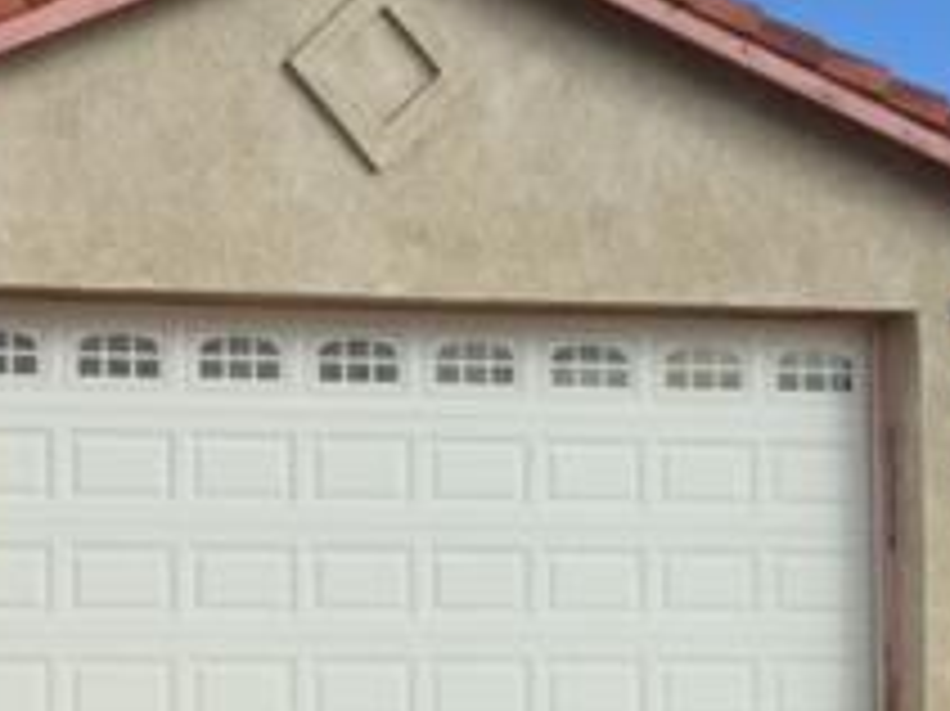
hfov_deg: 21.3
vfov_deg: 16.7
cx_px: -63
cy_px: 500
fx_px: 2414
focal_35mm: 88
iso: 32
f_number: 2.2
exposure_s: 1/1799
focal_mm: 4.15
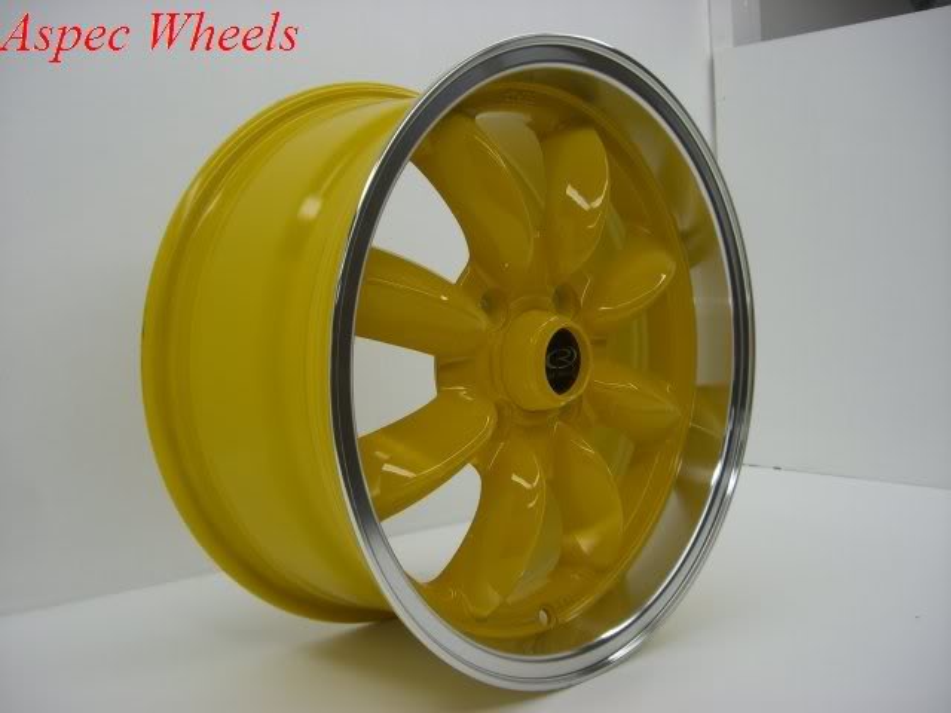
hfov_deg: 49.0
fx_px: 1044
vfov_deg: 37.7
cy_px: 356
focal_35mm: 38
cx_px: 476
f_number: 2.7
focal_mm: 6.2
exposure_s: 1/160
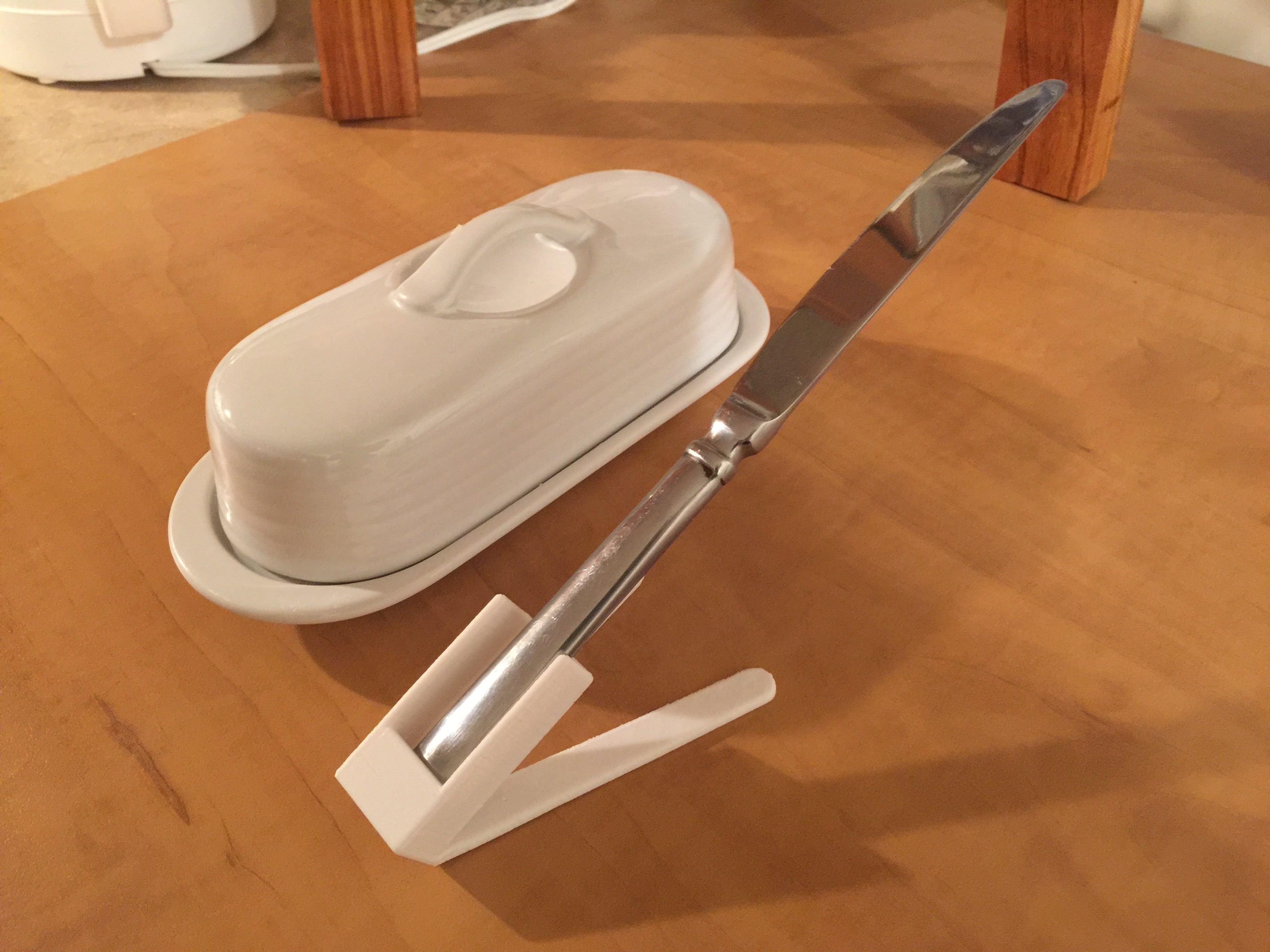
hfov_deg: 61.7
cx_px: 635
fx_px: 1064
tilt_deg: -42.2
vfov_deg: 48.2
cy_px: 476
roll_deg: -1.3
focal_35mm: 29
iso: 125
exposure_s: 1/15
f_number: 2.2
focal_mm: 4.15
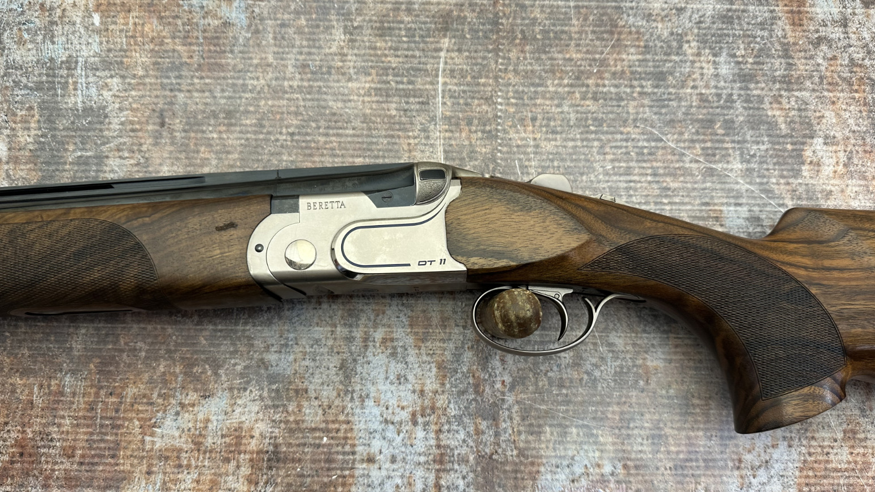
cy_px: 265
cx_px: 443
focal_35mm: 27
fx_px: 627
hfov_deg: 69.8
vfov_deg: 42.9
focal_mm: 6.9
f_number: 1.8
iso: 125
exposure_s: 1/50
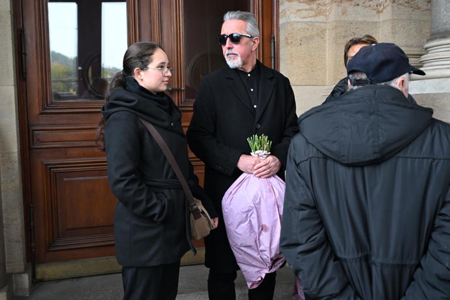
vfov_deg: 34.2
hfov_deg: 49.6
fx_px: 487
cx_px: 225
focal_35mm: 39
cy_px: 150
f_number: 4.5
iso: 800
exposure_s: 1/80
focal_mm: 39
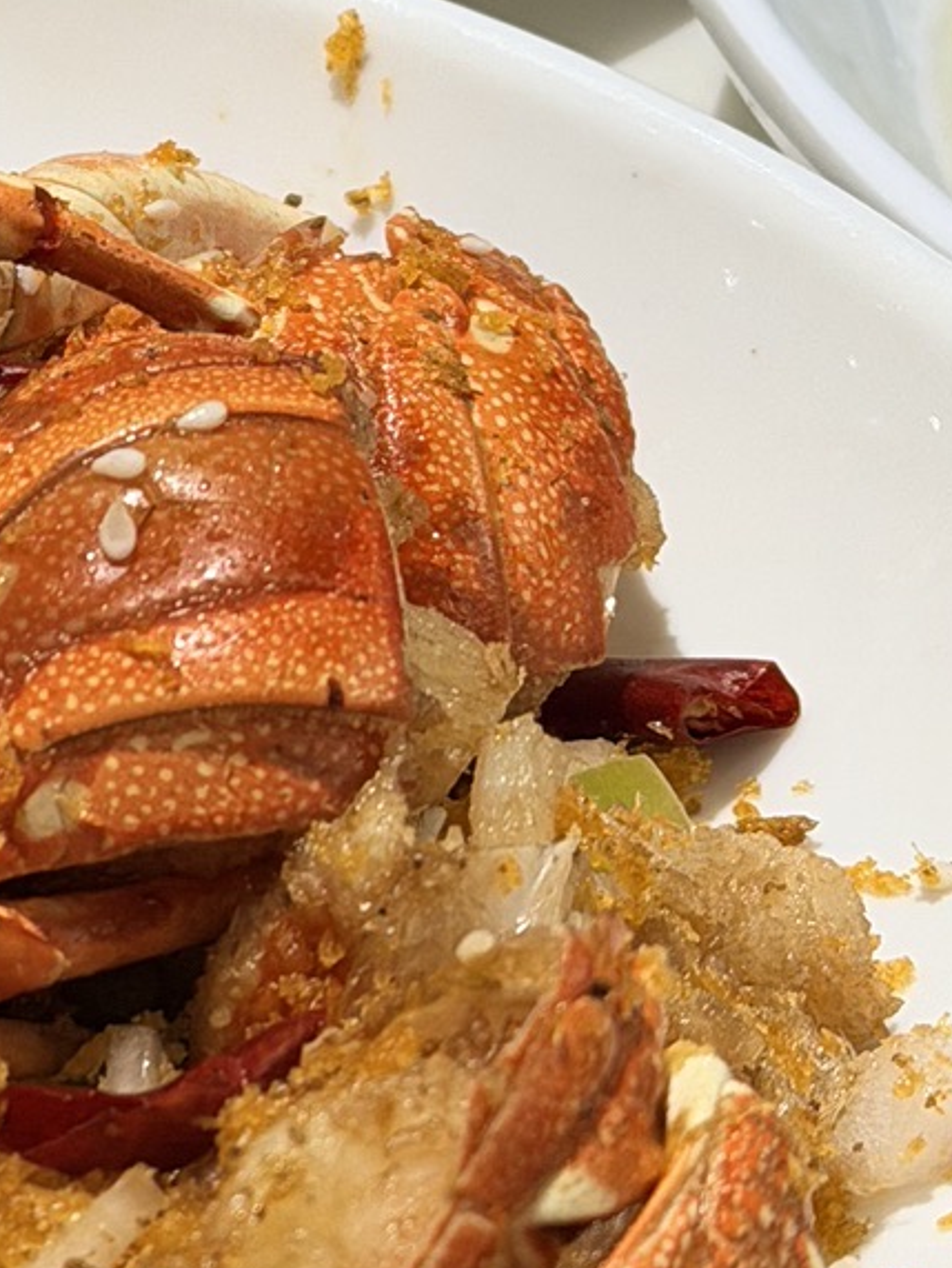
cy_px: 107
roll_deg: +0.7
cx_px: -459
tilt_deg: -30.5
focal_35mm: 168
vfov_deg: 11.7
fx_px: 6153
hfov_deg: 8.6
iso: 100
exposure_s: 1/50
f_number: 1.78
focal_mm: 6.76
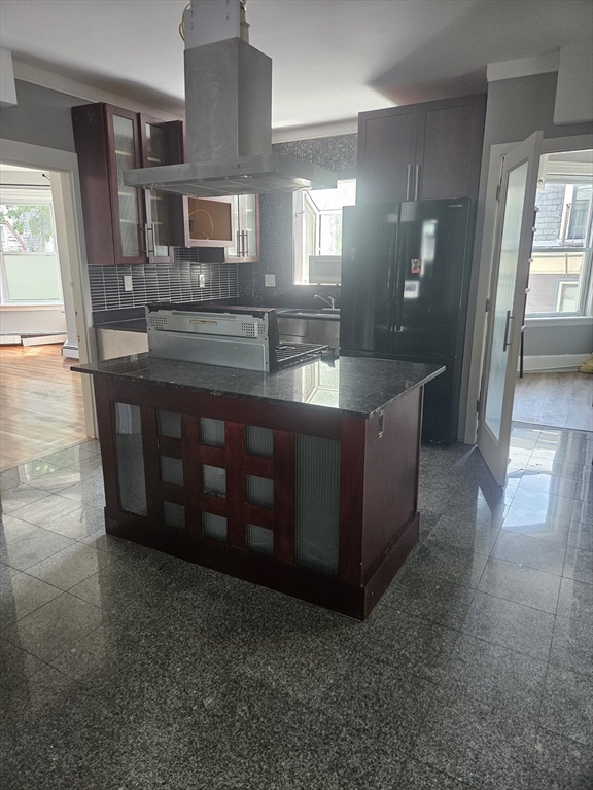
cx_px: 296
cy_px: 395
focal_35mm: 23
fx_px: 525
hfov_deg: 58.9
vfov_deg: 73.9
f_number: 1.8
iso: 250
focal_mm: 5.4
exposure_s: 1/120
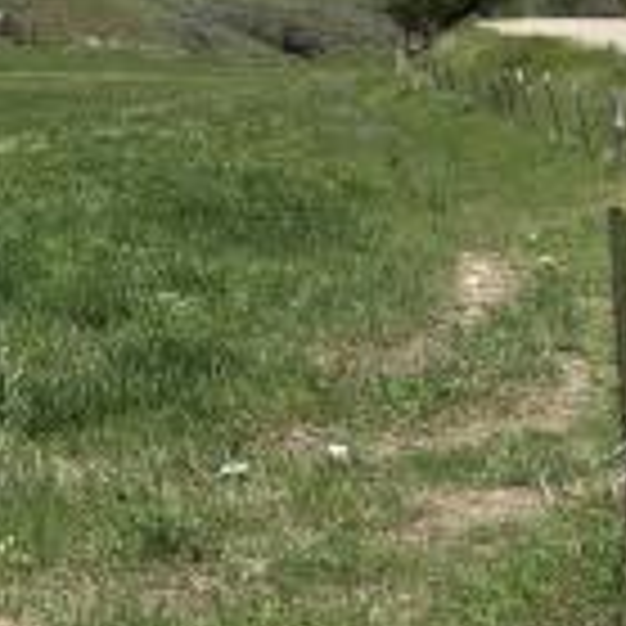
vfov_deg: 14.7
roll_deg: -1.8
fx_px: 2414
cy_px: 90
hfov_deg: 13.0
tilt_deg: +1.1
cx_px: -581
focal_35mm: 118
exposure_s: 1/2262
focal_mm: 4.15
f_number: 2.2
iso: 25
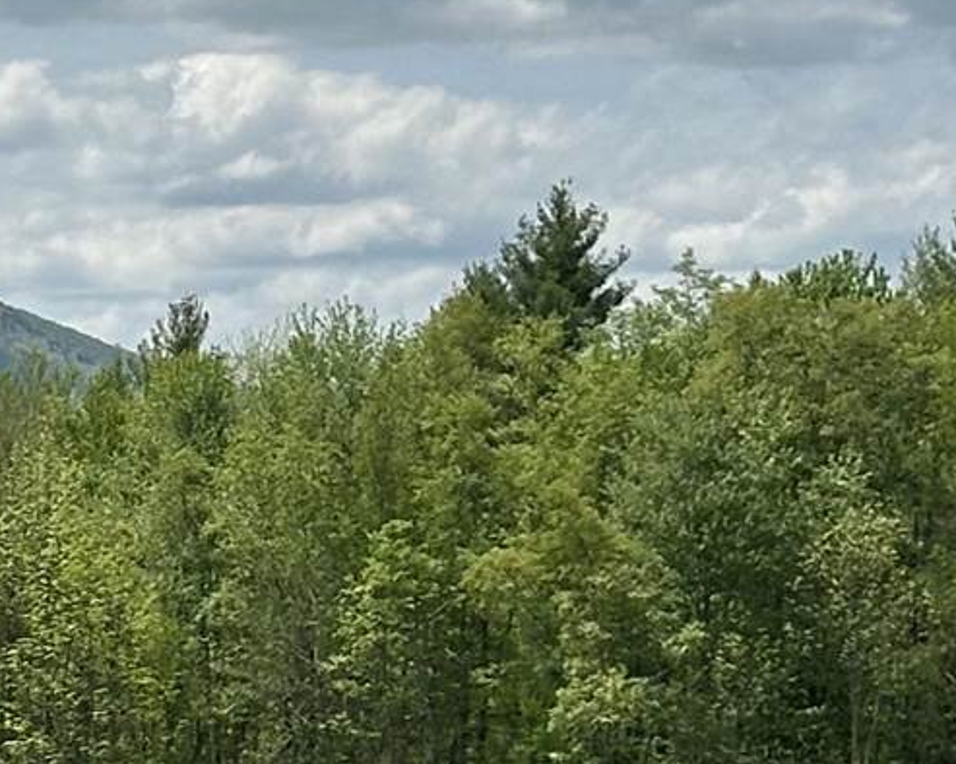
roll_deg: -2.6
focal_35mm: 219
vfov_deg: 7.0
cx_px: -52
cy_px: 721
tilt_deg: +0.0
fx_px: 6194
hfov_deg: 8.8
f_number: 1.78
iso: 64
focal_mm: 6.86
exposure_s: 1/6623
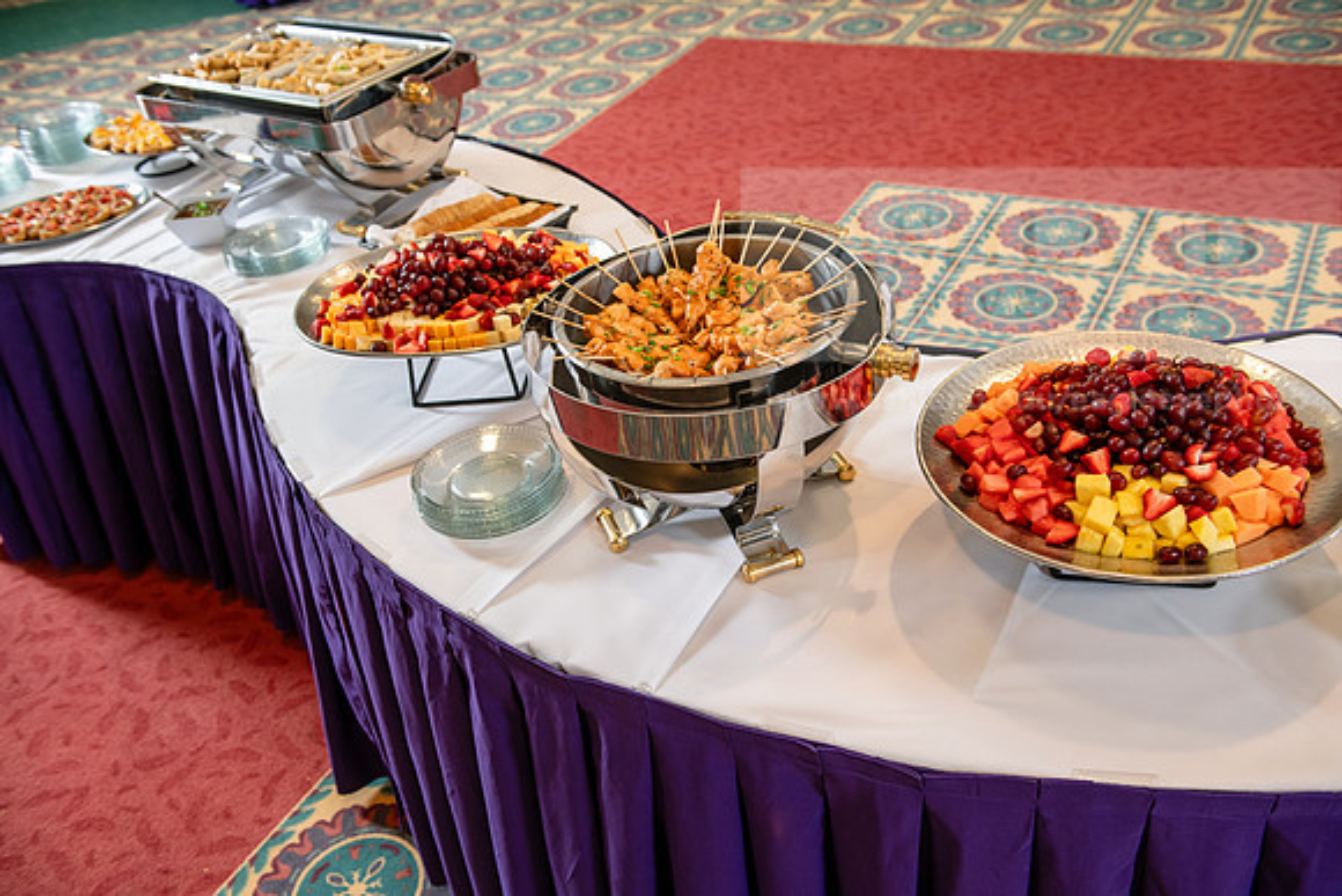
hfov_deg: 55.8
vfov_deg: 38.9
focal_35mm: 34
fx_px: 1268
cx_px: 671
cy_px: 448
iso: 500
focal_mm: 34
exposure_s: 1/125
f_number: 4
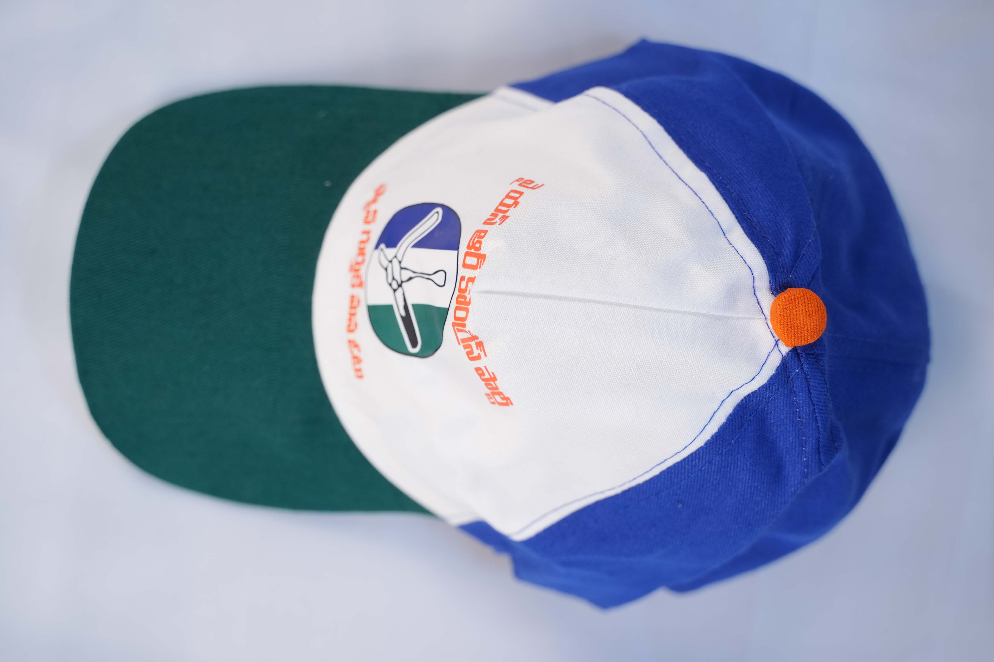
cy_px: 331
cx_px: 497
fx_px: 1933
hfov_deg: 28.8
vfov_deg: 19.5
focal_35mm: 70
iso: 200
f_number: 2.8
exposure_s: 1/200
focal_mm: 47.2
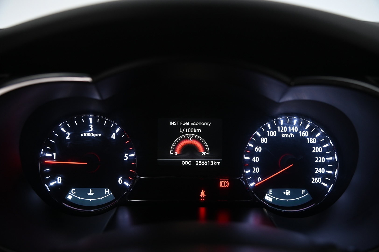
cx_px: 190
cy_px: 126
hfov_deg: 55.8
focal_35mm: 34
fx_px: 358
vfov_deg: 38.8
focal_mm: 34
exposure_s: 1/30
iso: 1000
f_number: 4
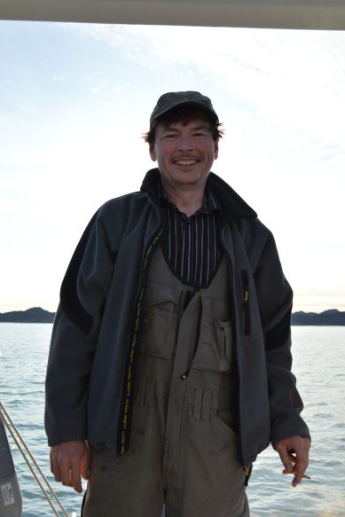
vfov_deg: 51.9
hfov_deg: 36.0
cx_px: 169
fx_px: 532
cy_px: 252
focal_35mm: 37
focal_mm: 24
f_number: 7.1
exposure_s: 1/200
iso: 100
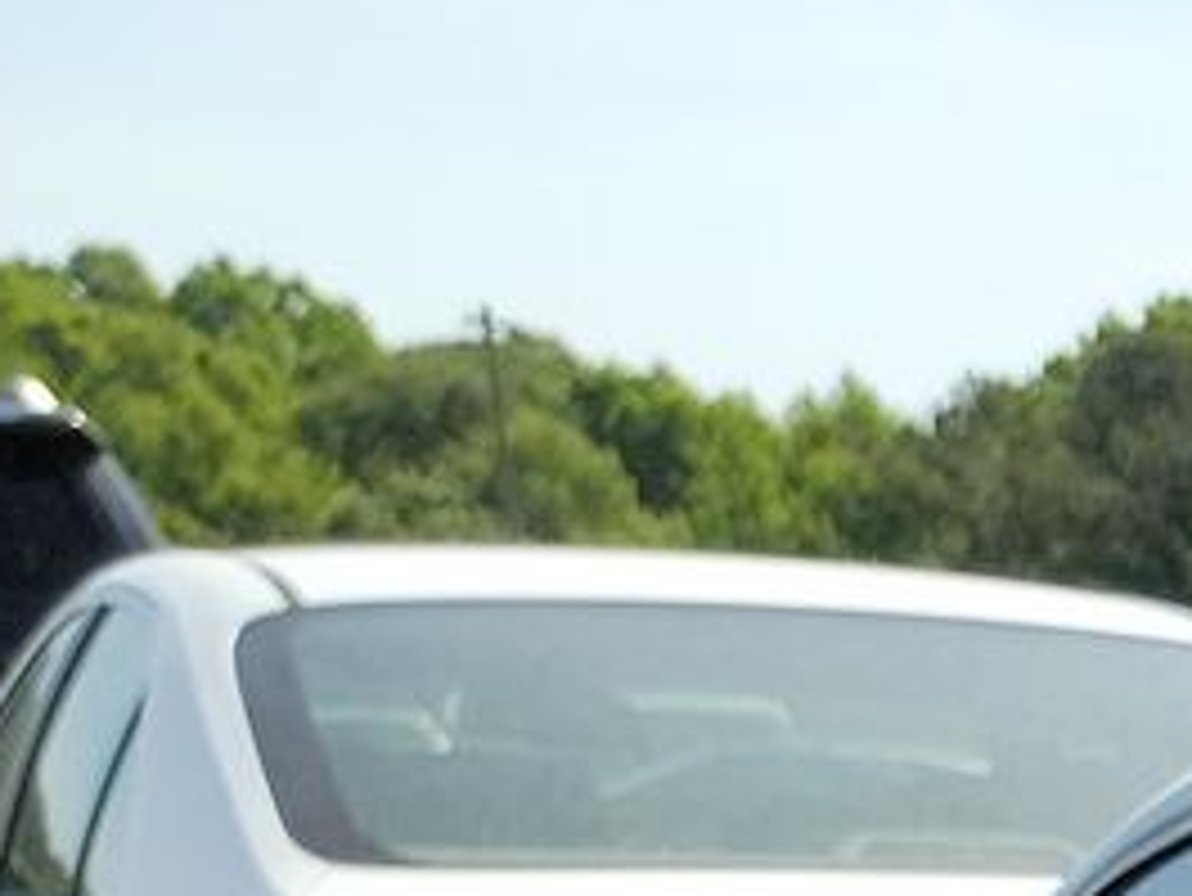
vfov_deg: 8.6
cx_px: 3468
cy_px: 2674
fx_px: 4995
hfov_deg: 10.3
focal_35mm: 145
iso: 50
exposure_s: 1/630
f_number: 1.8
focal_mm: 6.7
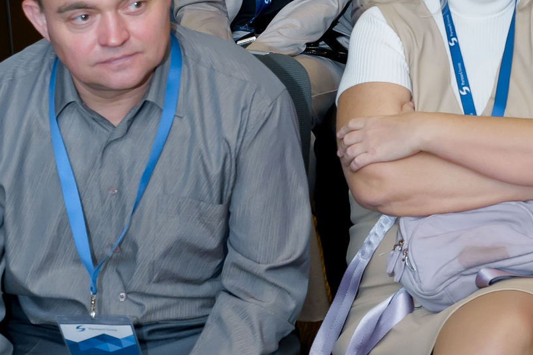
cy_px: -126
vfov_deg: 11.9
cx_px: 746
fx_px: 1643
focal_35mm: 111
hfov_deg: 17.0
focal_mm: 35
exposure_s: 1/125
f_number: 4.5
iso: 1600
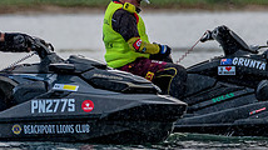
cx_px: 59
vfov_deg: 1.0
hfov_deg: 1.8
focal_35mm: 1192
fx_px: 8464
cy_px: 61
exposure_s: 1/640
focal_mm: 420
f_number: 6
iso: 800
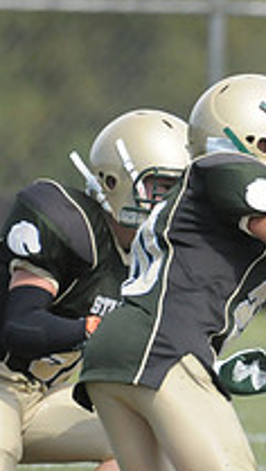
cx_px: 577
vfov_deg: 1.8
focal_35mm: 1218
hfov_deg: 1.0
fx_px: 15230
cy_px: 375
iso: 1600
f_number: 4
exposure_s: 1/6400
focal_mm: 280
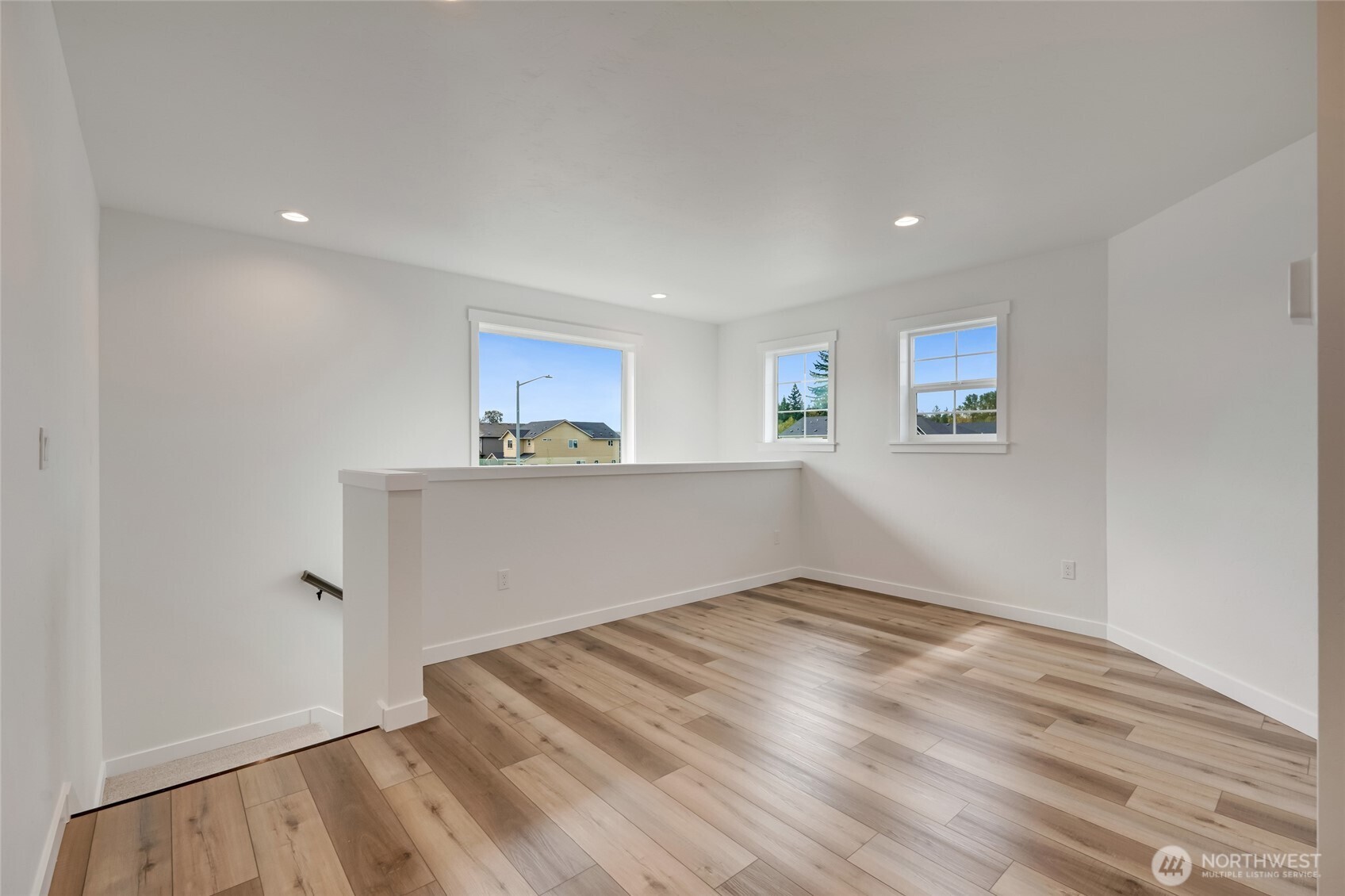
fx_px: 616
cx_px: 672
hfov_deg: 95.0
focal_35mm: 16
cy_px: 448
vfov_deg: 72.0
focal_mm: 16.5
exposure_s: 1/1250
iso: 400
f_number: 9
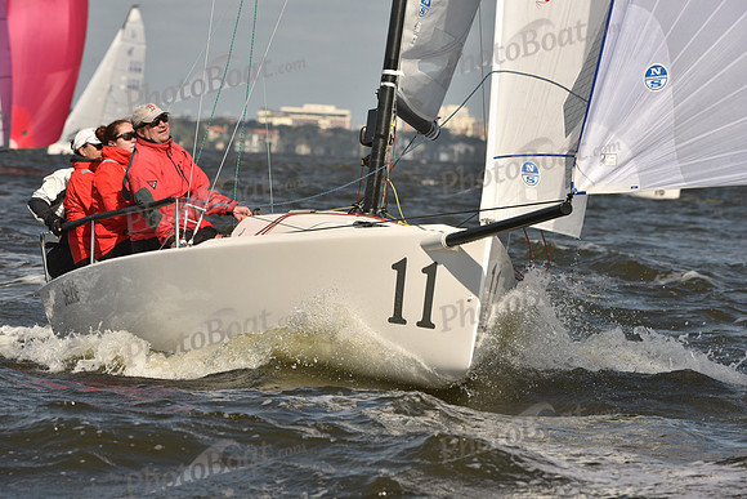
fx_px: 7886
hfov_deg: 5.4
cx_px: 374
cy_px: 250
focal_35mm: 380
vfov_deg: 3.6
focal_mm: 380
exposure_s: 1/1250
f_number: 11
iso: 500
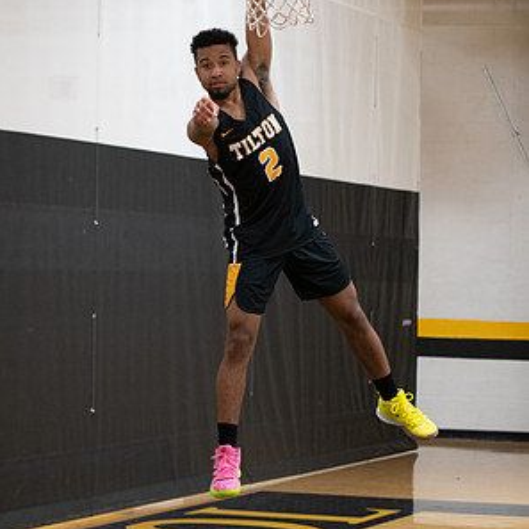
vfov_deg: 12.9
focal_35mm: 135
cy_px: 249
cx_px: 264
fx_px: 2334
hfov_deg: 12.9
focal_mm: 70
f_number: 2.8
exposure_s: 1/200
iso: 2000
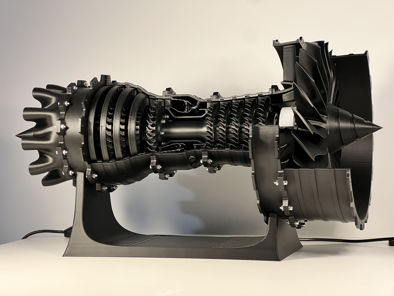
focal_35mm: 77
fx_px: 876
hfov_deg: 25.3
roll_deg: +1.3
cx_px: 197
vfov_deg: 19.1
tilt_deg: -0.9
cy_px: 148
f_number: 2.8
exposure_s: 1/61
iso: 200
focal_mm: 9
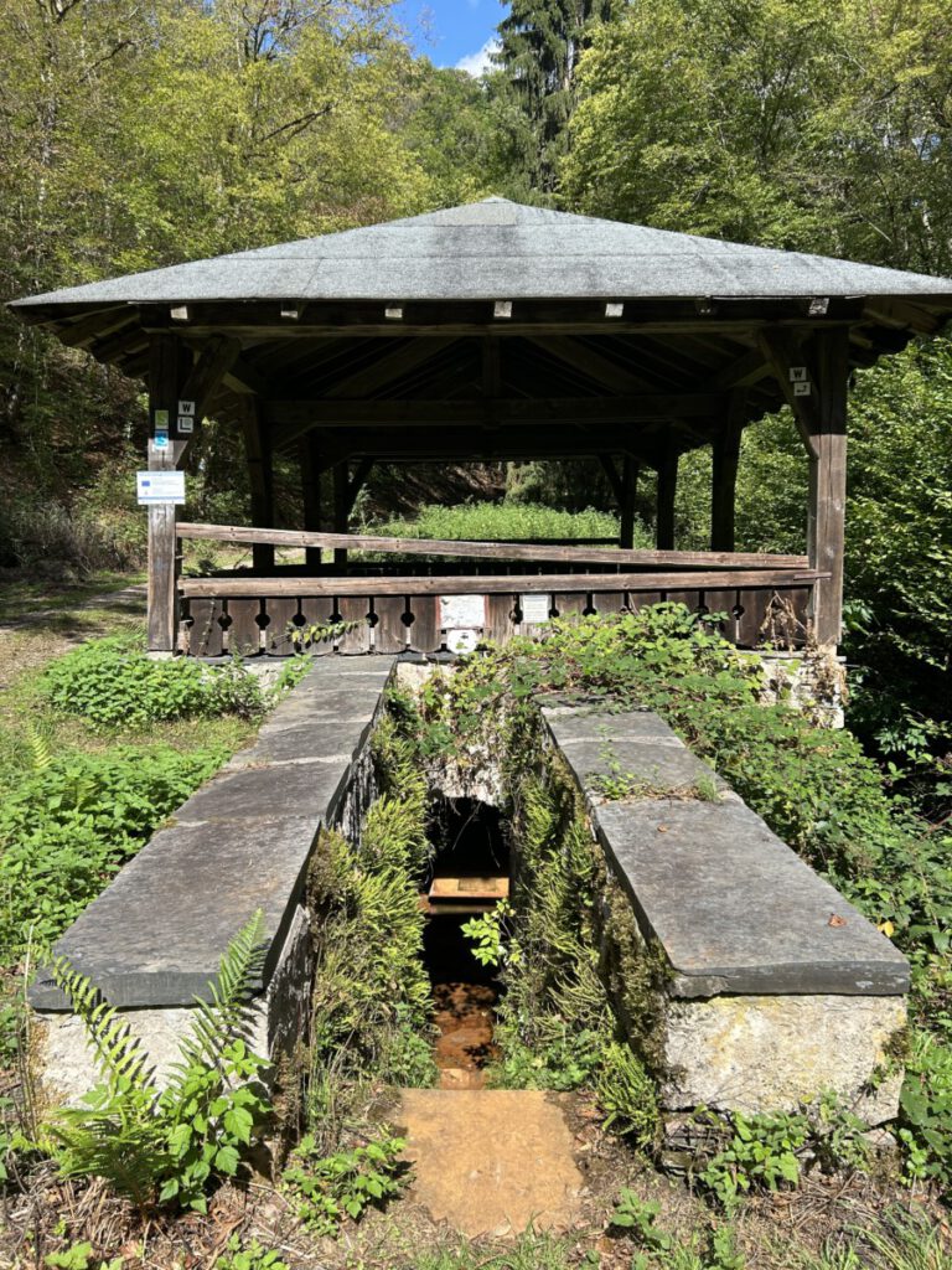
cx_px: 476
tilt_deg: -4.5
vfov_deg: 67.3
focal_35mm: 26
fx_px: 953
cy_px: 635
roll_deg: +1.6
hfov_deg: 53.1
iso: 50
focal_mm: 5.7
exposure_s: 1/2045
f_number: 1.5
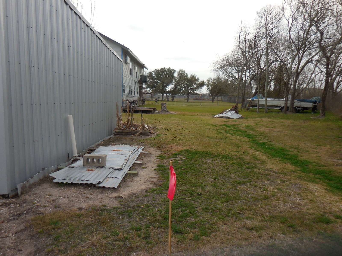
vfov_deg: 49.7
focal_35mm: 28
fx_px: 277
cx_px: 171
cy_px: 128
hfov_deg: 63.4
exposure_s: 1/1000
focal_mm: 5
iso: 125
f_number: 3.5
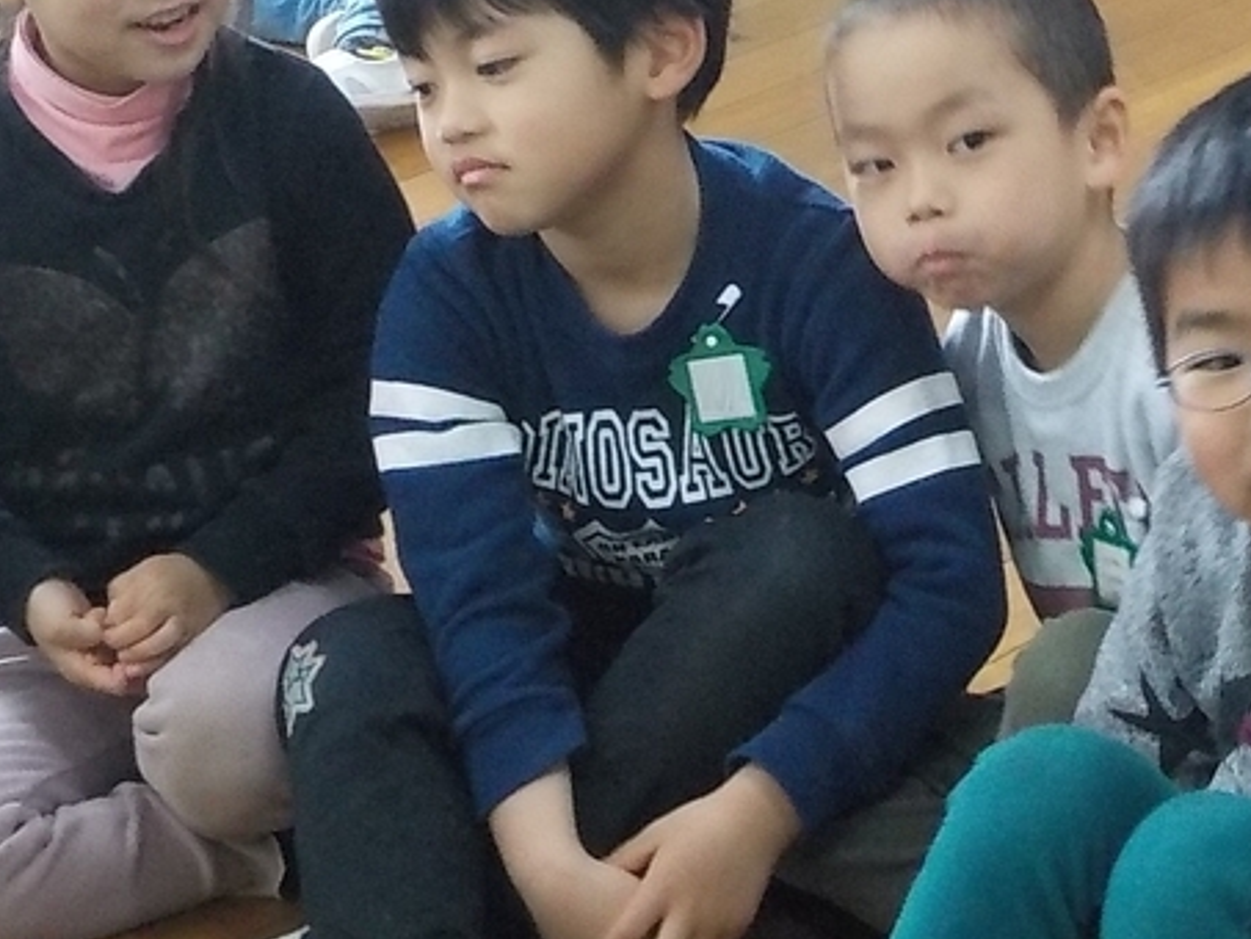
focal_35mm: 131
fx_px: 4736
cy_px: 229
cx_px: 1187
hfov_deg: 14.8
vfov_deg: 11.3
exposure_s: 1/40
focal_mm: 7.9
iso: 800
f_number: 4.7
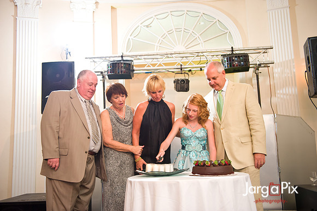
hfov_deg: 53.2
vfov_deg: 36.8
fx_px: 317
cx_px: 158
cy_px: 106
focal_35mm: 36
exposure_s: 1/125
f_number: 3.2
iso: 1600
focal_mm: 36
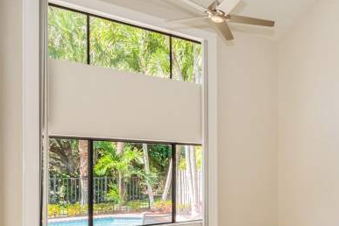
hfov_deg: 51.3
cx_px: 321
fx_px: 292
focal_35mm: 31
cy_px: 161
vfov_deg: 41.4
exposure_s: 1/125
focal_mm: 10
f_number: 5.6
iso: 200
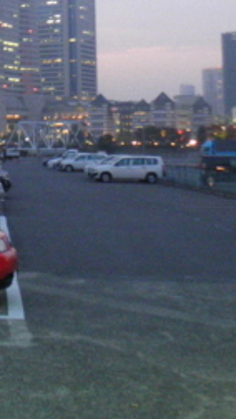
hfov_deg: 13.0
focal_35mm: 90
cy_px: 2
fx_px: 1000
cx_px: -73
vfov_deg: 22.7
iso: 160
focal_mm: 4.7
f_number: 2.8
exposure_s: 1/5
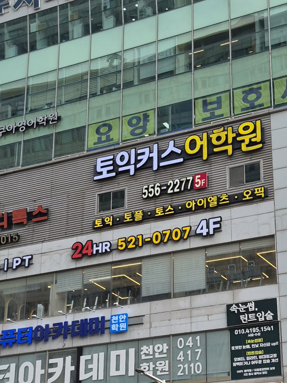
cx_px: 144
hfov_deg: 58.8
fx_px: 254
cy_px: 192
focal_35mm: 23
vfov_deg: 73.9
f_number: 1.8
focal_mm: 5.4
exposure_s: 1/2500
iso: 80
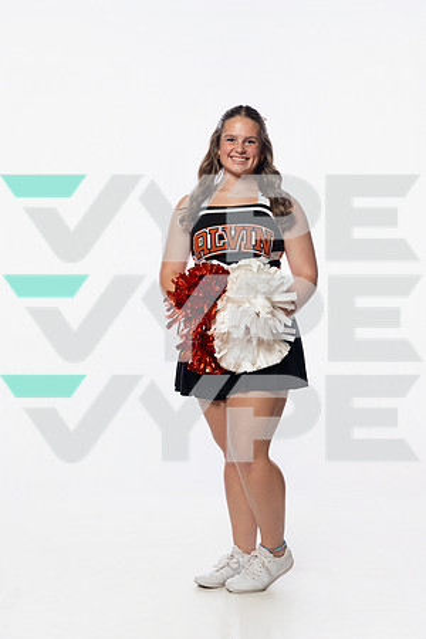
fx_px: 994
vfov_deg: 35.6
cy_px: 320
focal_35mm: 56
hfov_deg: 24.2
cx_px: 213
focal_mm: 56
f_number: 5.6
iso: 640
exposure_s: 1/250
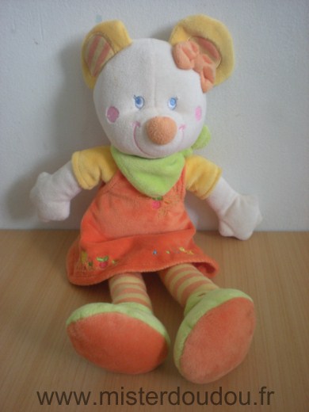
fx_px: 452
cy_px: 206
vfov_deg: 49.0
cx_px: 154
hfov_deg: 37.7
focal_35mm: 38
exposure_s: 1/58.6
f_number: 3.1
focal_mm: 6.3
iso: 200
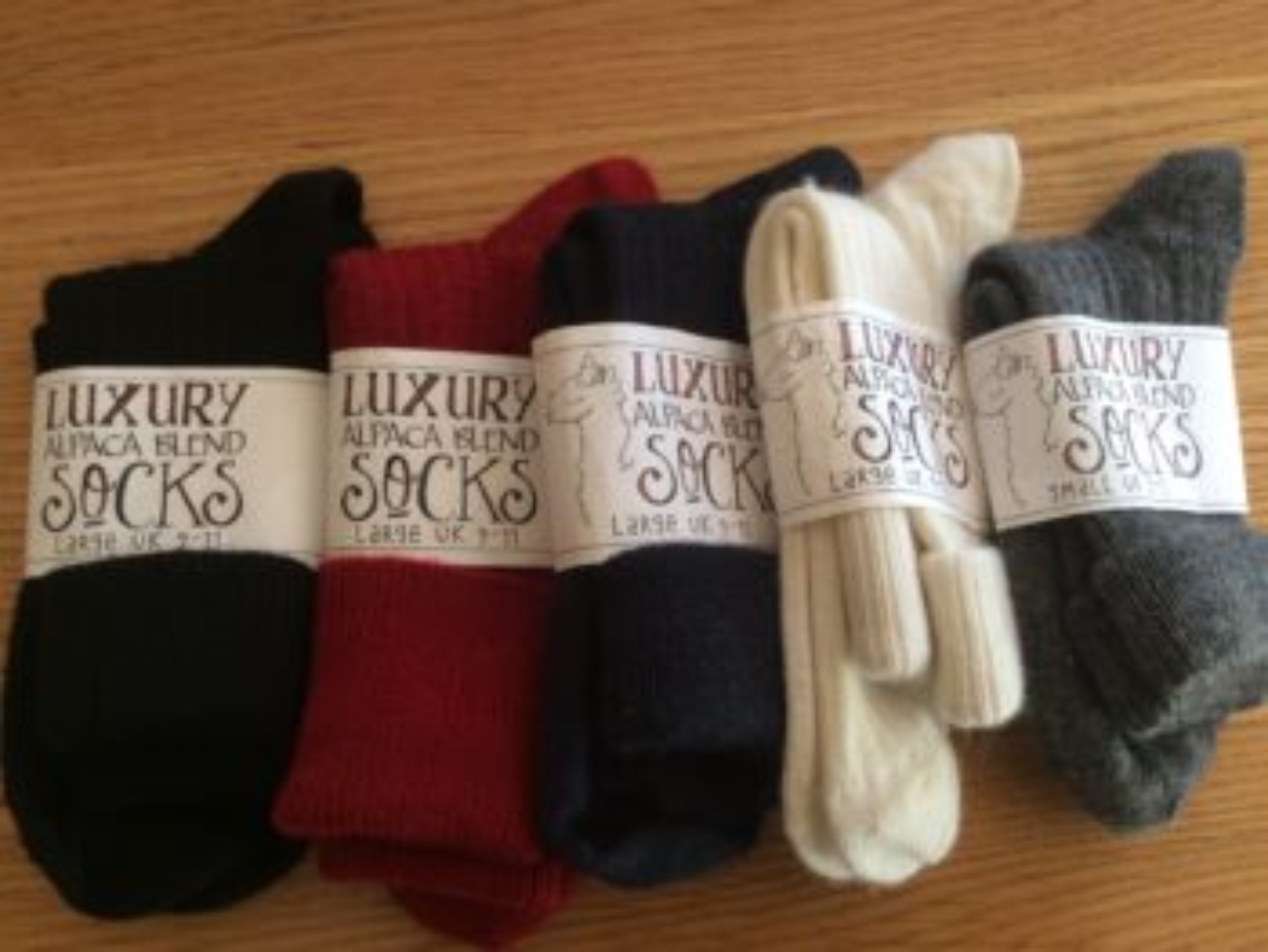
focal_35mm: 32
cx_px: 634
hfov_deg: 56.8
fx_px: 1173
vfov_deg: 44.2
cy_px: 476
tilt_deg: -84.0
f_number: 2.4
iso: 32
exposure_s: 1/25
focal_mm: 3.3
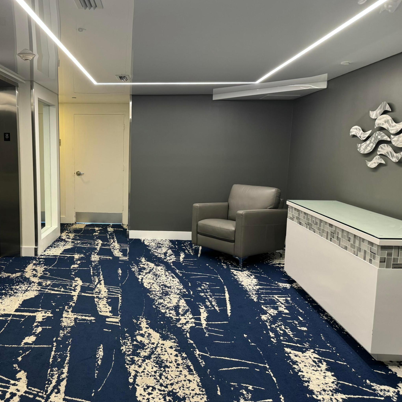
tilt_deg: -8.8
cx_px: 120
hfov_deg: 52.5
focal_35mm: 30
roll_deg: -0.7
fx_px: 394
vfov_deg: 54.0
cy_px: 203
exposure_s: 1/60
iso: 125
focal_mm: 6.76
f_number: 1.78
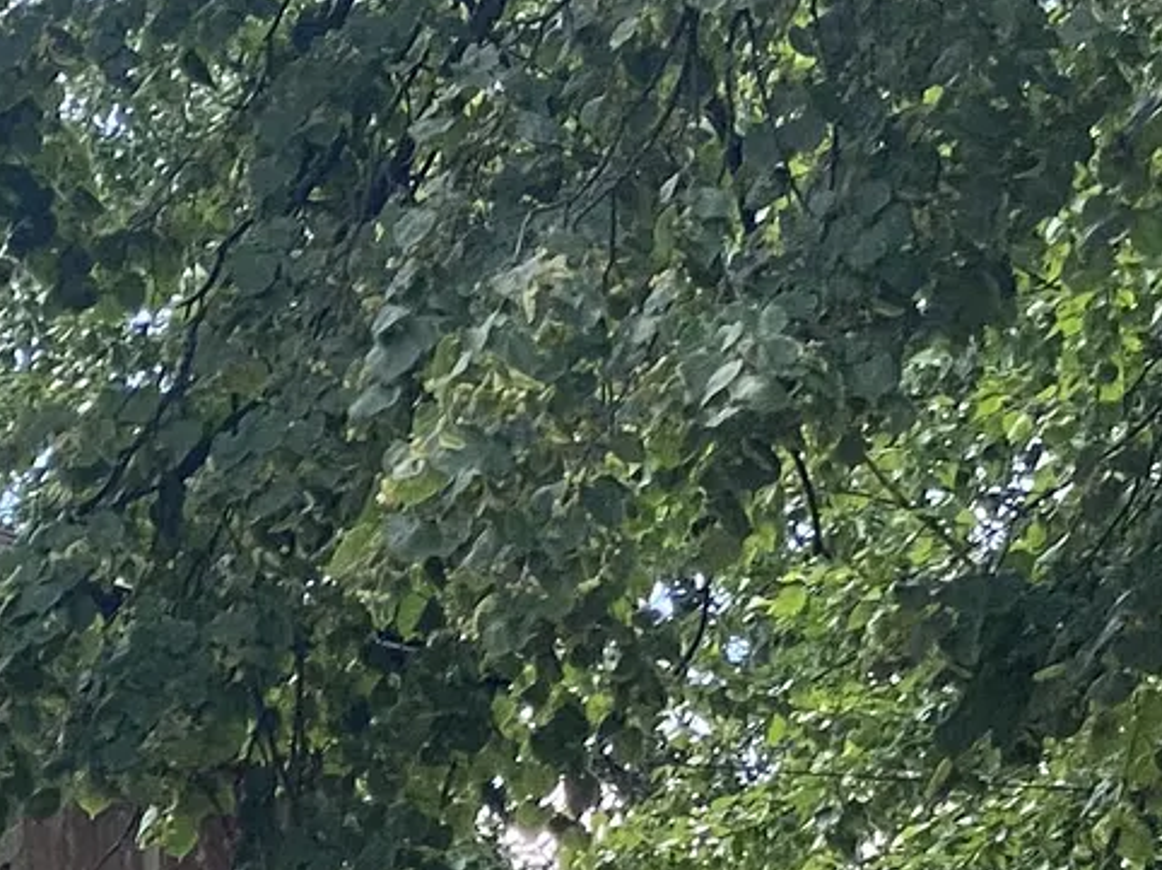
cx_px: -767
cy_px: 1810
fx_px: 8690
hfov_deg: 7.5
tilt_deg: +3.6
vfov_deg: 5.6
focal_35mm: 259
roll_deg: -0.5
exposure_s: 1/366
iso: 20
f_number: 2
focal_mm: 6
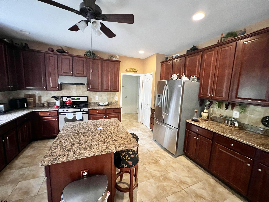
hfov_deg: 106.2
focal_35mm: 13
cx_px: 134
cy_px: 101
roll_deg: -1.7
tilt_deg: -8.1
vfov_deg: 89.9
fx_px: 101
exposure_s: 1/60
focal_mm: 1.57
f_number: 1.8
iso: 1000
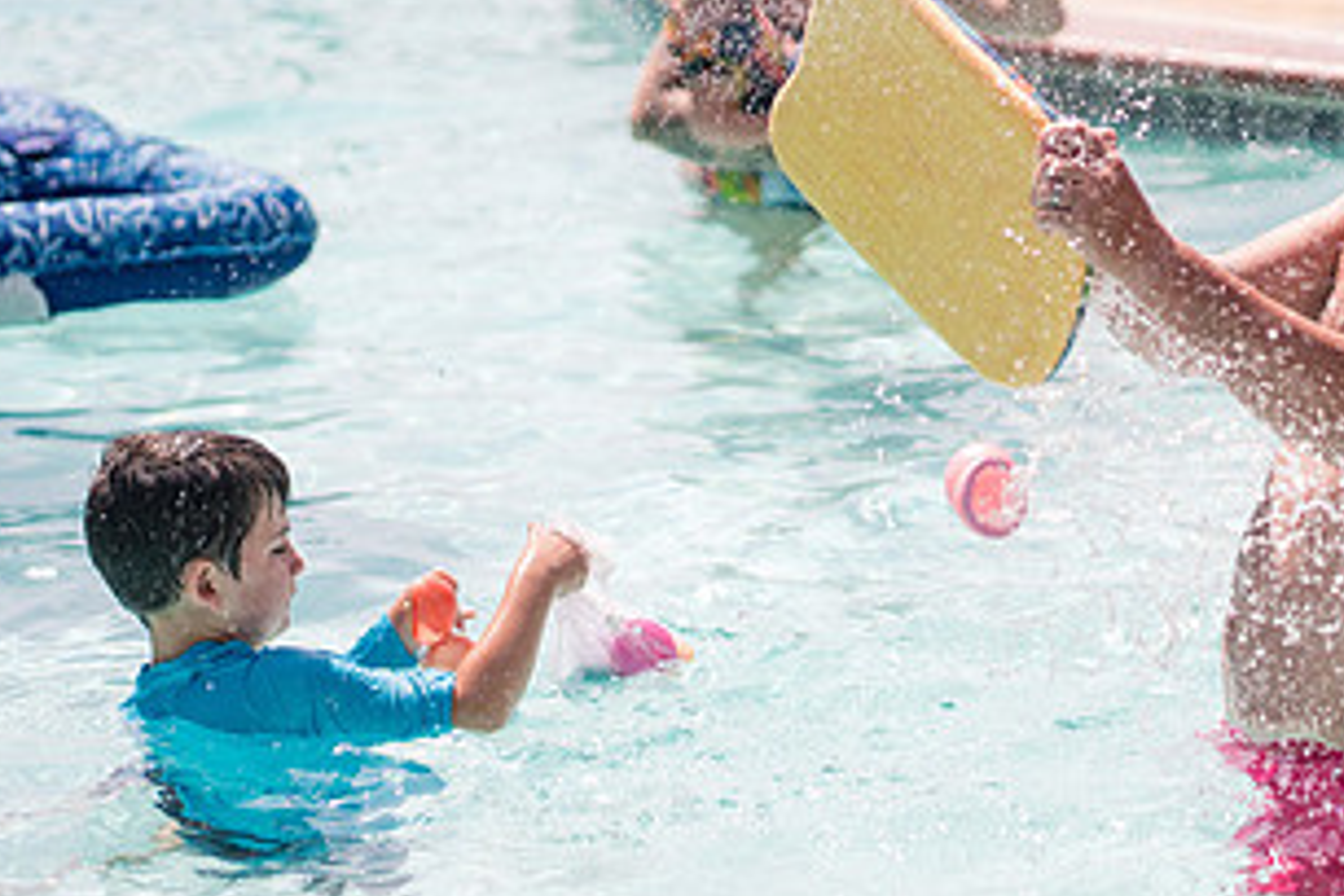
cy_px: 354
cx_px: 1098
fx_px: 6010
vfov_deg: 8.5
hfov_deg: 12.7
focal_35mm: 161
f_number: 2.2
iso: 200
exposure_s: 1/4000
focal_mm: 85
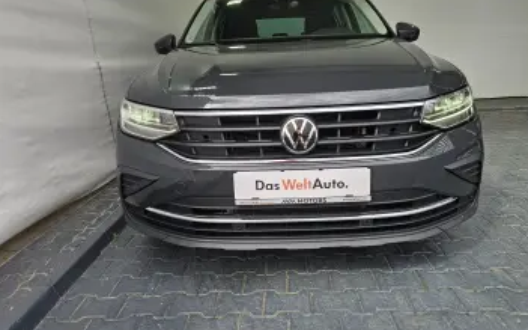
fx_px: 360
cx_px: 268
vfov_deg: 49.1
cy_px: 146
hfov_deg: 72.6
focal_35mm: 25
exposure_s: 1/250
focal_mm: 6.3
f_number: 1.7
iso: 20
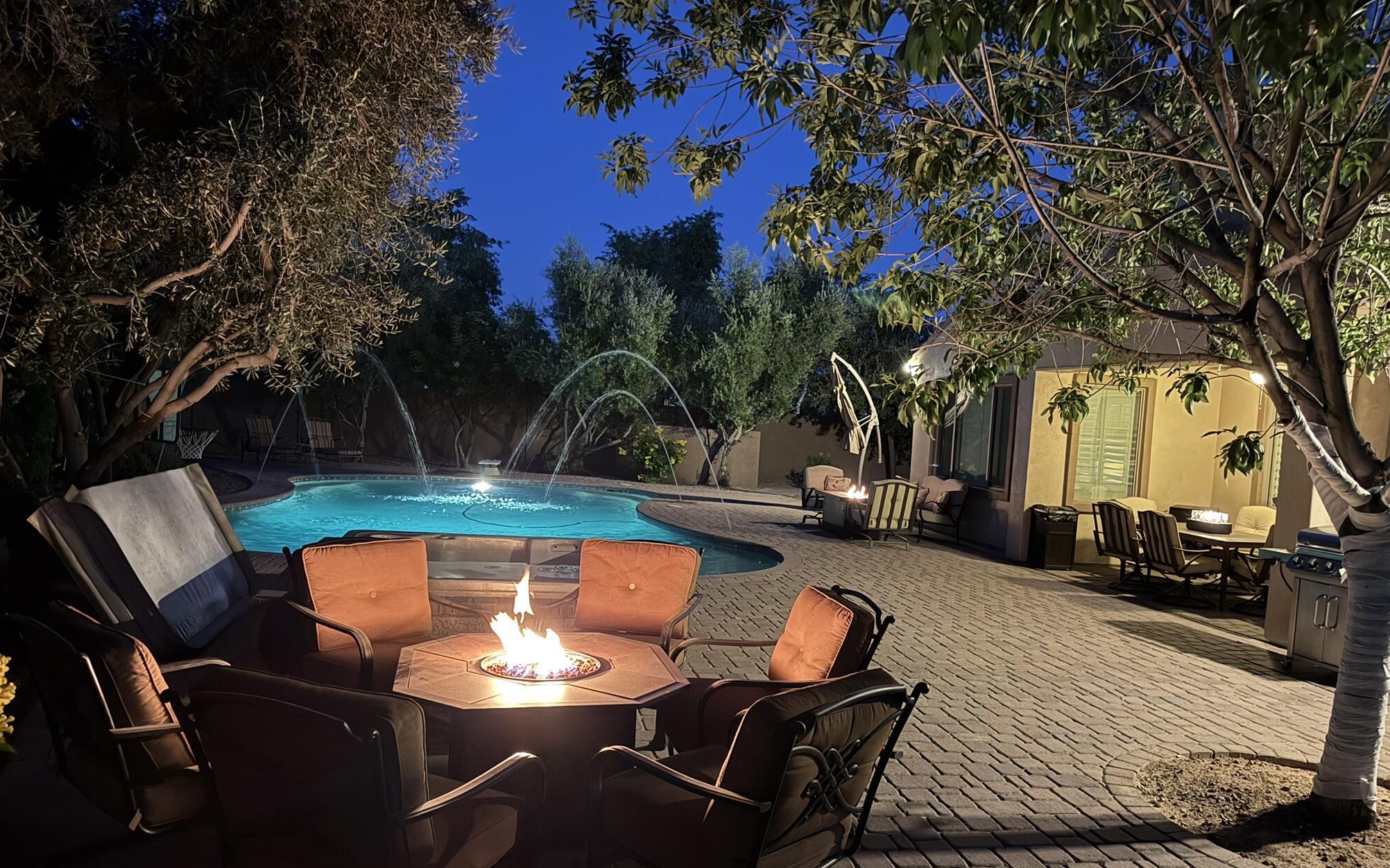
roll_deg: -3.3
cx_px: 708
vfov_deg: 47.5
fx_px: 985
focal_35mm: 26
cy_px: 474
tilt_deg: -3.3
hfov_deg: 70.4
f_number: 1.78
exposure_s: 1/9
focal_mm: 6.76
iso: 1000
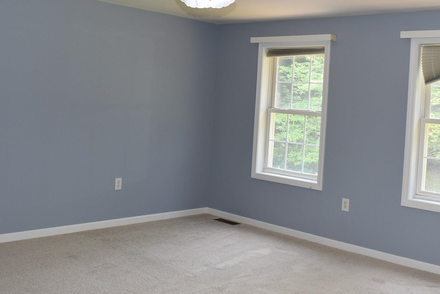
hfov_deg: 46.3
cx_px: 240
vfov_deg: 31.8
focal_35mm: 42
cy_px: 106
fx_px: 514
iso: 800
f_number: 5.6
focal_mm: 18
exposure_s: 1/125
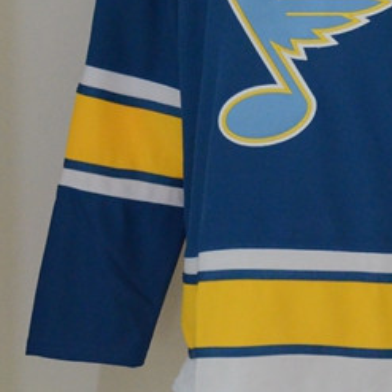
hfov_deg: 11.7
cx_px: 521
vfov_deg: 12.0
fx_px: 1850
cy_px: 56
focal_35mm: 144
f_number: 5
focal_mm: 35
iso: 4000
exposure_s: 1/100
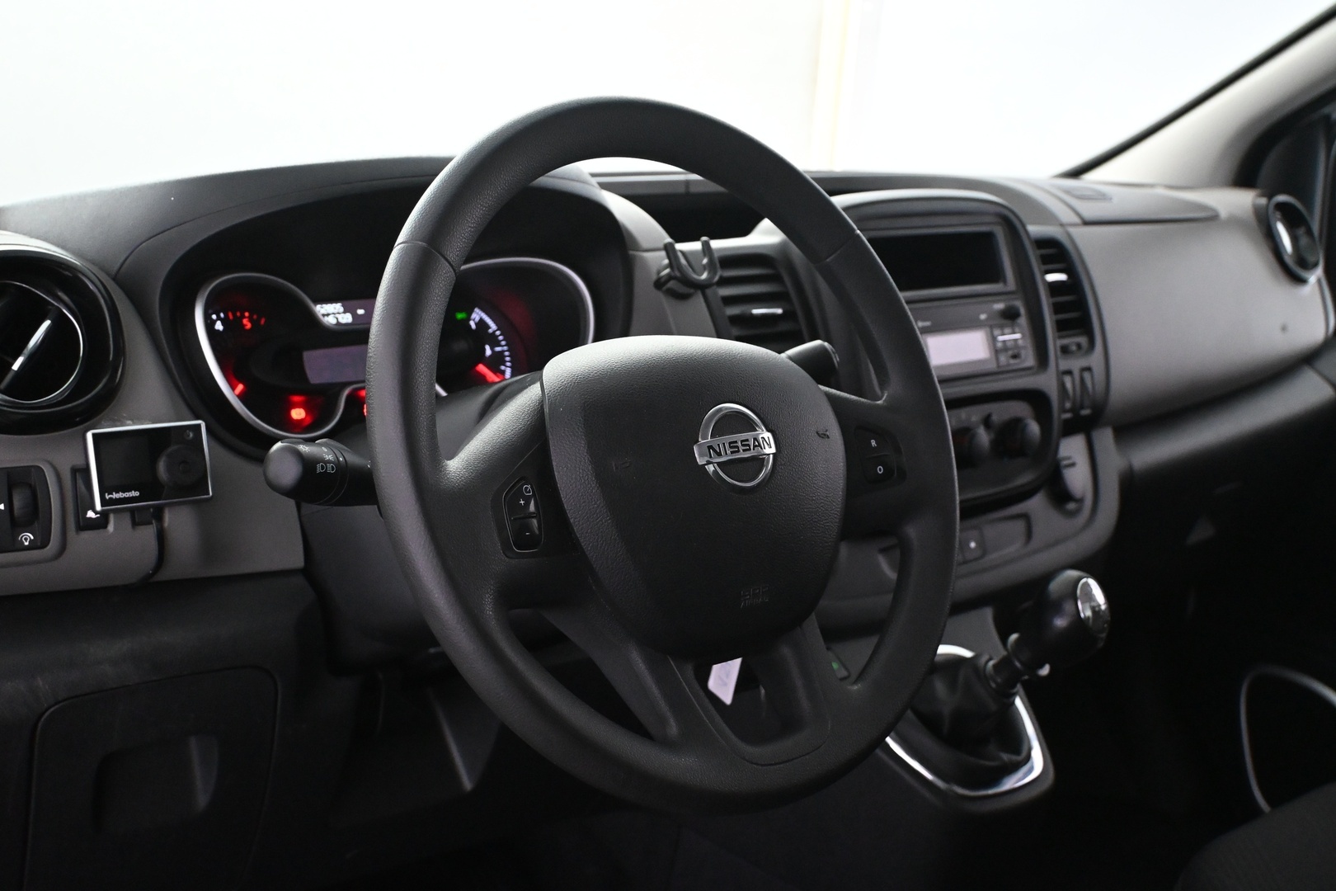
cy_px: 446
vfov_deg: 32.4
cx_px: 668
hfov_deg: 47.2
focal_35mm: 41
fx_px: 1531
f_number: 4.5
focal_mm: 27.5
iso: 4500
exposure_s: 1/60
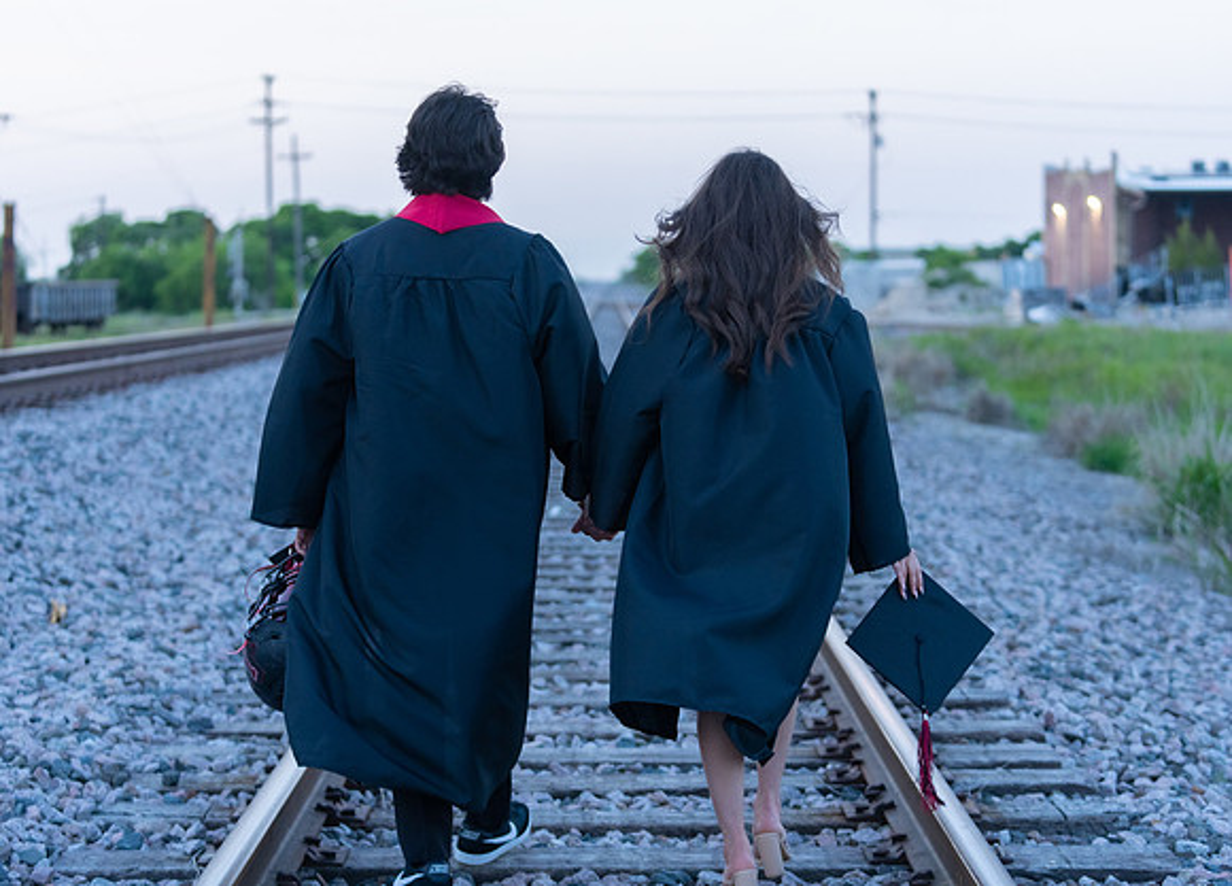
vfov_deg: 18.3
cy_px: 436
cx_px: 597
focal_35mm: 78
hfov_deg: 25.3
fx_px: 2742
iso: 1600
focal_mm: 70
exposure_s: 1/320
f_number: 2.8
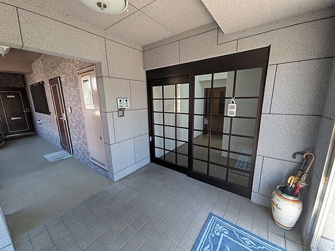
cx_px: 168
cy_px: 126
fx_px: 135
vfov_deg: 85.7
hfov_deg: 102.1
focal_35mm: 14
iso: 130
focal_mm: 1.85
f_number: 2.2
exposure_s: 1/88.1
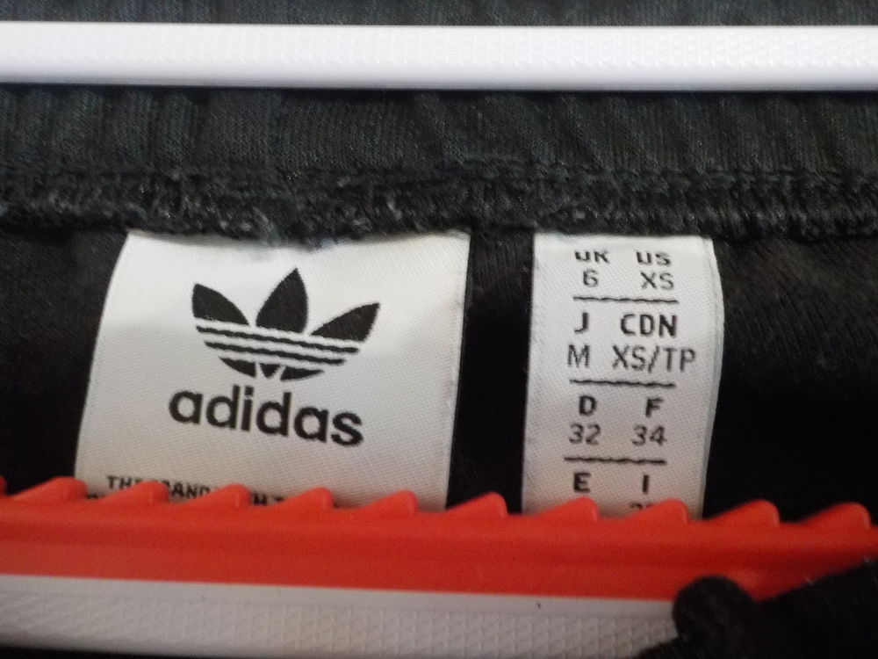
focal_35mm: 30
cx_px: 439
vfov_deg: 46.8
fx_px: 761
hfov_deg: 60.0
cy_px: 330
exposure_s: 1/8
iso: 800
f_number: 3.3
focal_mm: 4.1
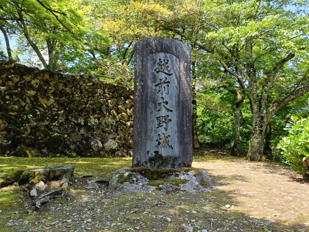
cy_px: 113
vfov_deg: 53.0
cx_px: 152
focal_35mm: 26
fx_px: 232
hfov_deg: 67.3
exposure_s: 1/145
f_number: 1.7
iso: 50
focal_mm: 4.7
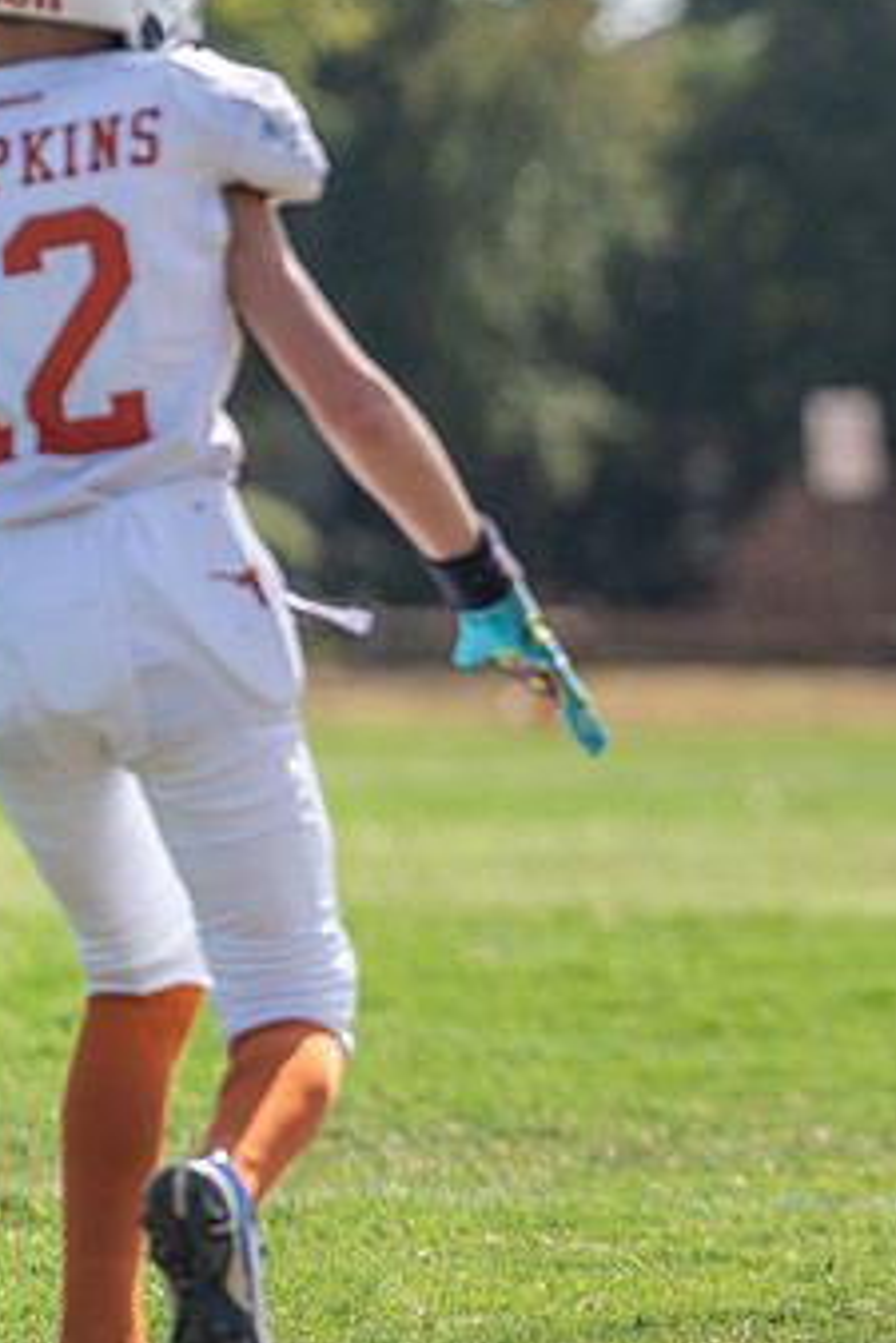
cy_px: 467
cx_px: 1312
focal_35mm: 403
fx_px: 15029
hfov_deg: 3.4
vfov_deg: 5.1
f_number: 3.5
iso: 100
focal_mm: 182
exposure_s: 1/1600
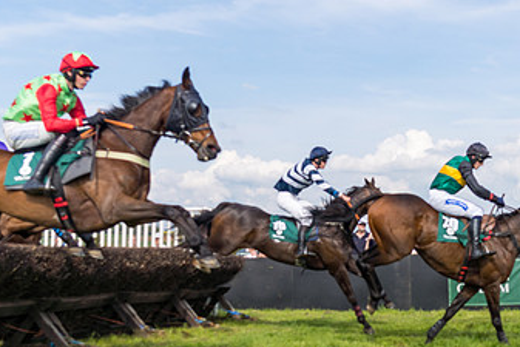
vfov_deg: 22.8
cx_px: 408
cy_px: 254
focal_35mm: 59
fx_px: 853
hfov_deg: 33.1
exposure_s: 1/4000
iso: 320
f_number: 4
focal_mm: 24
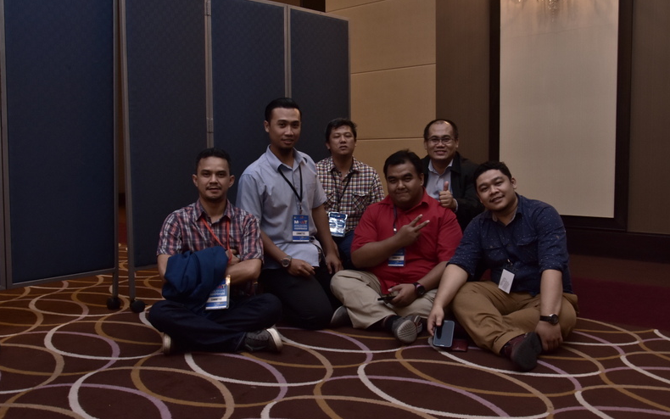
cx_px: 336
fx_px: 594
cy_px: 196
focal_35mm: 33
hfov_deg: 58.9
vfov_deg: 38.8
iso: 1000
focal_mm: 21
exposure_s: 1/40
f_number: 7.1
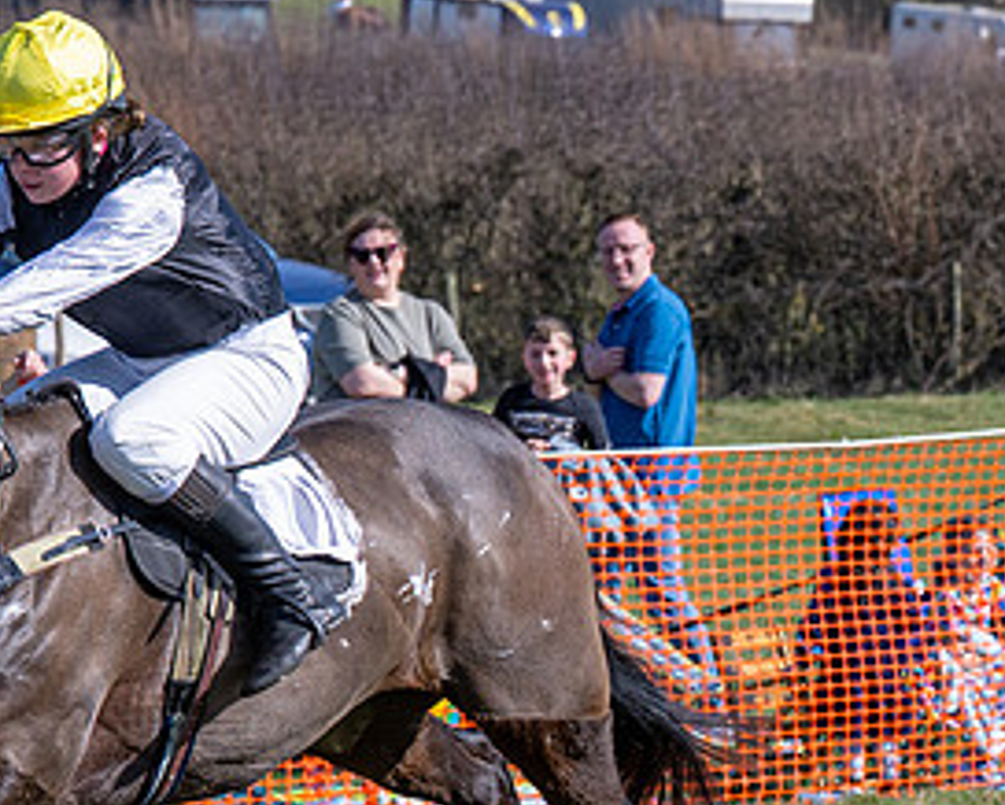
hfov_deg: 5.8
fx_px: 10001
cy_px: 645
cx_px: 538
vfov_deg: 4.6
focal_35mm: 336
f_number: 5
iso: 200
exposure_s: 1/1600
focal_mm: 84
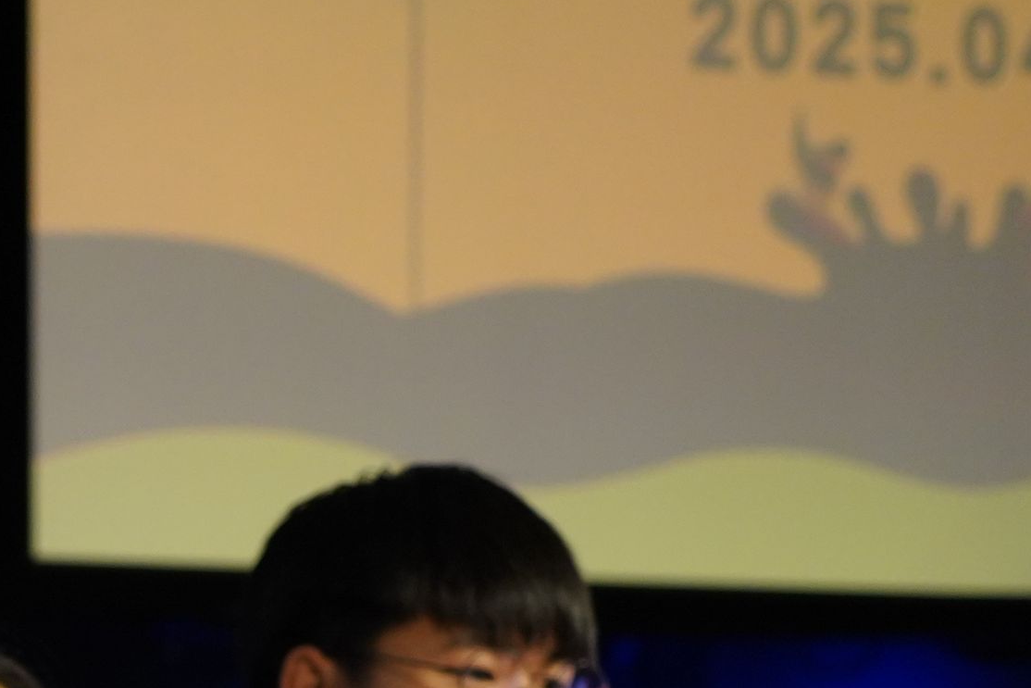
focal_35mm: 131
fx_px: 3752
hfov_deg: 14.9
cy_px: 1111
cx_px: -344
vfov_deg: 10.1
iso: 2000
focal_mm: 38
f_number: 3.2
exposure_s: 1/320
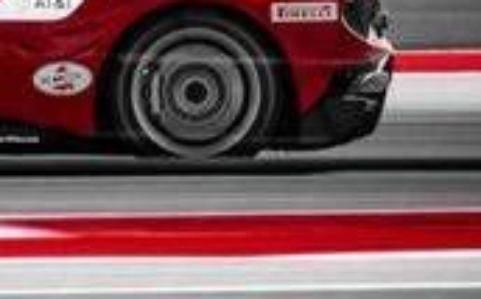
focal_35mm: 863
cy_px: 9
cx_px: -15
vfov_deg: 1.5
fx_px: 11298
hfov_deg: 2.4
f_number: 22
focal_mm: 200
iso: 64
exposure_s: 1/40
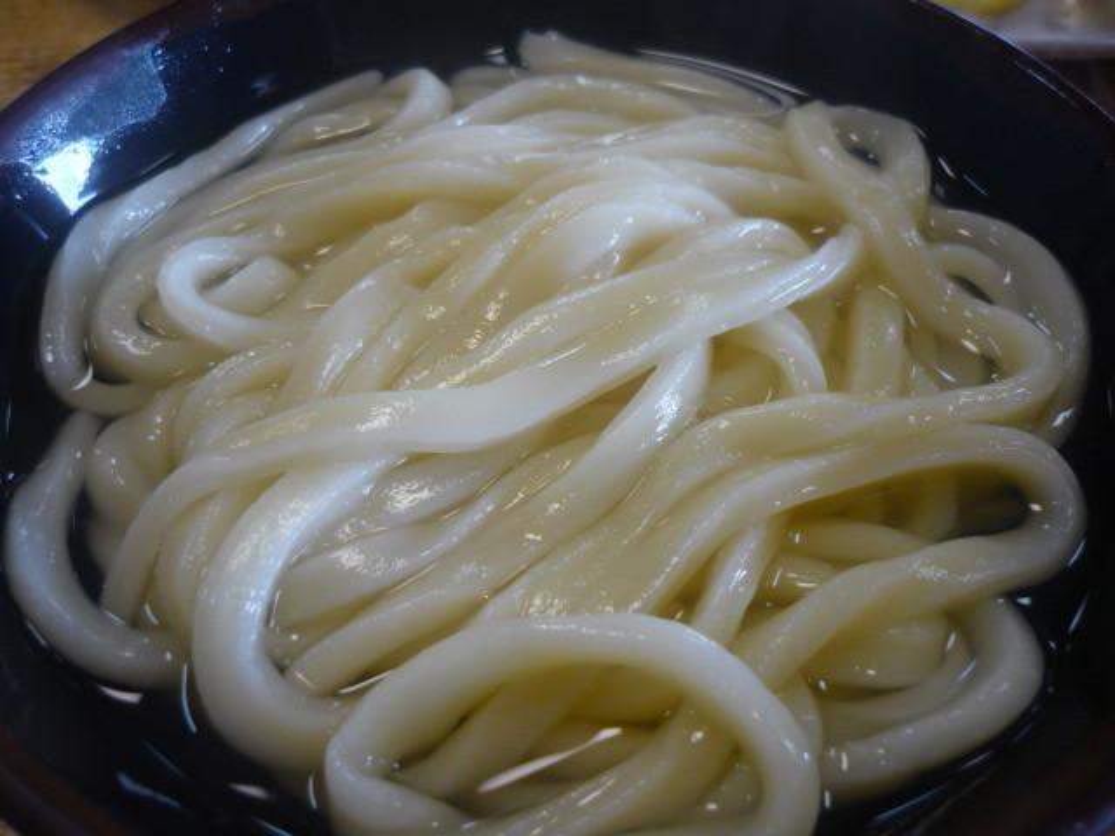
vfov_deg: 42.9
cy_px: 418
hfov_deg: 55.4
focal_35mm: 33
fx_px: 1063
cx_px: 558
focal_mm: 5.5
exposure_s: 1/30
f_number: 2.8
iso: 100
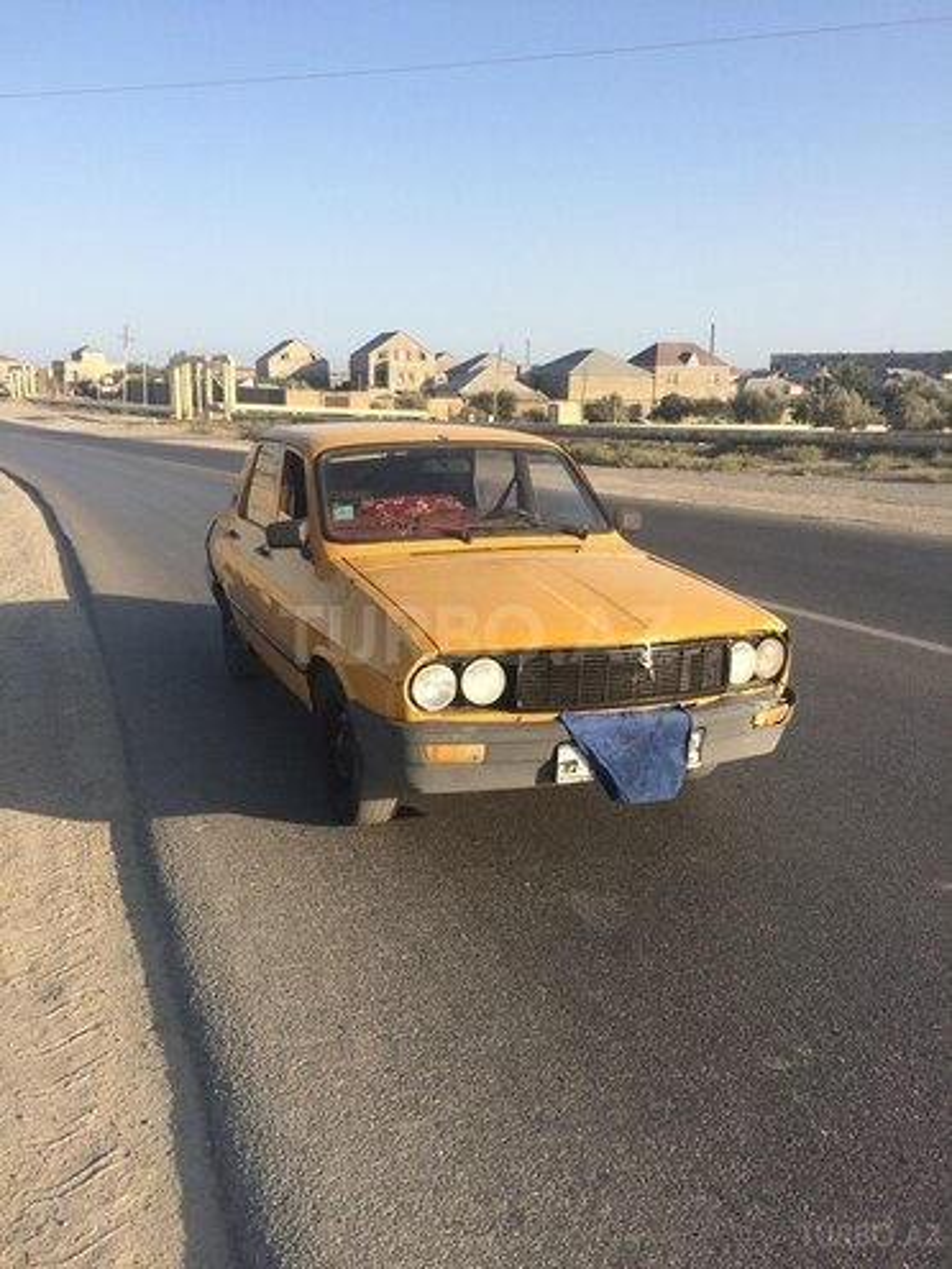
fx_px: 1063
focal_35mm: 29
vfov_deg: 61.7
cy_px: 634
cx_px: 476
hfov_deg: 48.2
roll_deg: +1.3
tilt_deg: -12.8
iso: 32
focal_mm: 4.15
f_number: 2.2
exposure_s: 1/1466
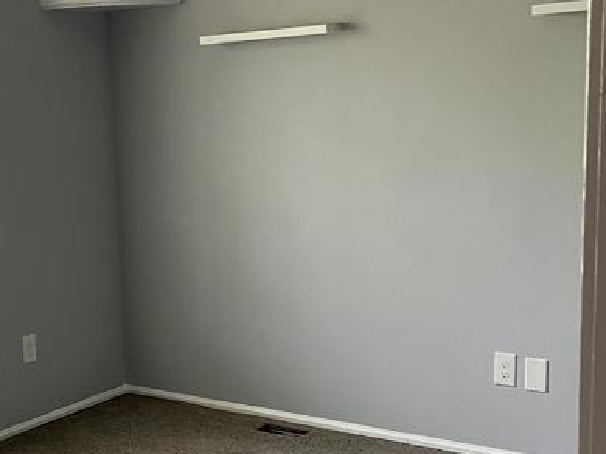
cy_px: 286
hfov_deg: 39.5
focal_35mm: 46
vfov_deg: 31.3
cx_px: 113
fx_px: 805
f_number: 1.8
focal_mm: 3.99
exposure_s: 1/60
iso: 160
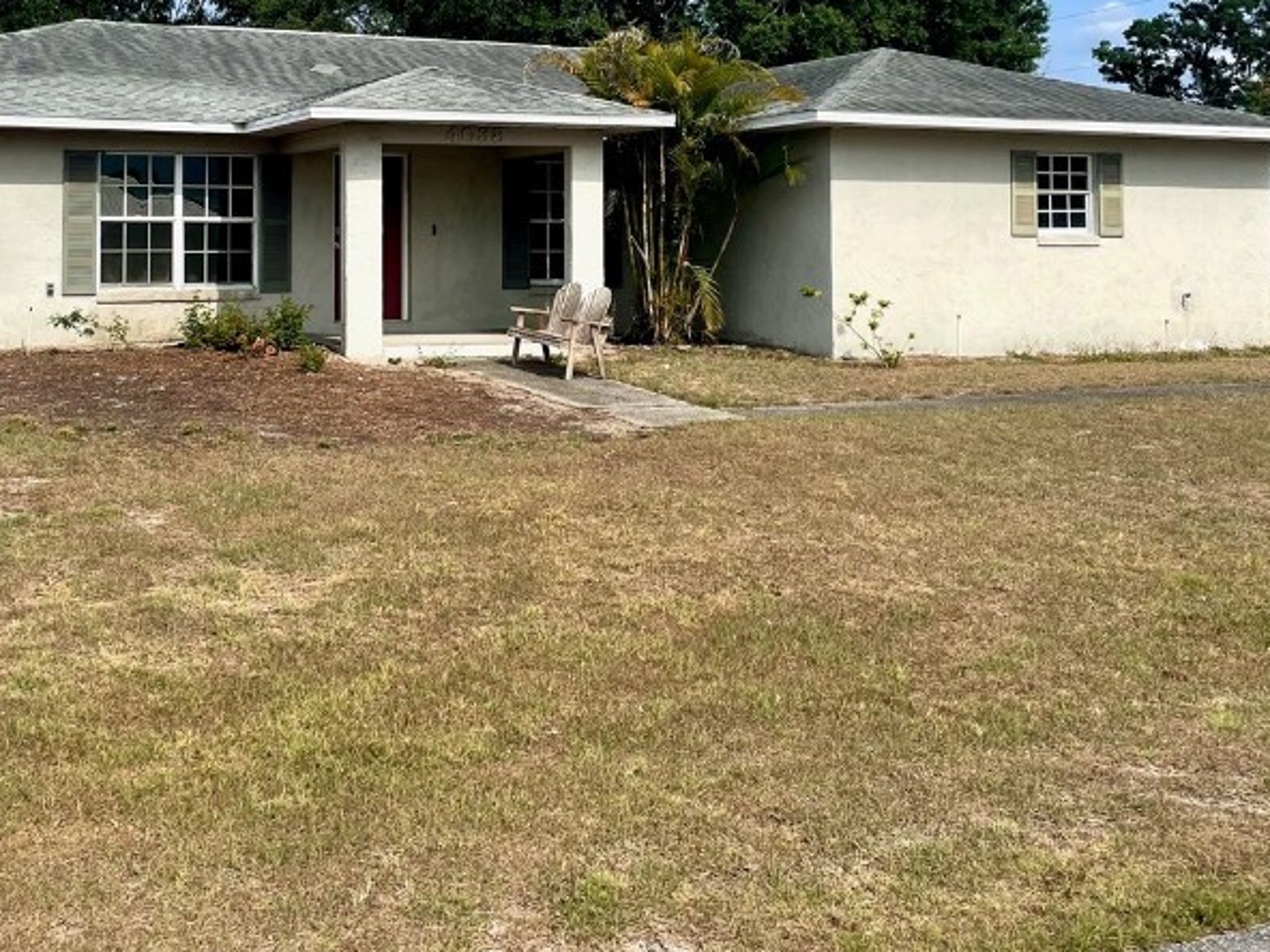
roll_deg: +0.3
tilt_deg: +3.3
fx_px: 1651
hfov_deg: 41.8
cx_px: 487
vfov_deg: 31.4
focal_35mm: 45
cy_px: 195
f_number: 1.6
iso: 32
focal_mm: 4.2
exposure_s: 1/4000
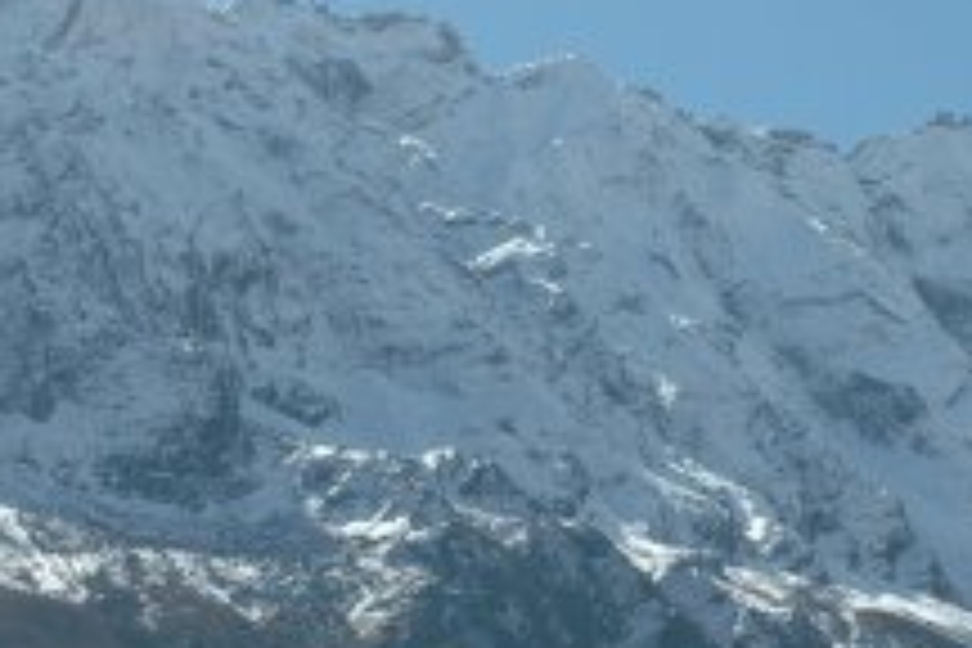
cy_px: 639
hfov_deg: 12.1
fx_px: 4590
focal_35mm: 170
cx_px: 675
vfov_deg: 8.0
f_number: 10
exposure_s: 1/400
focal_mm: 34
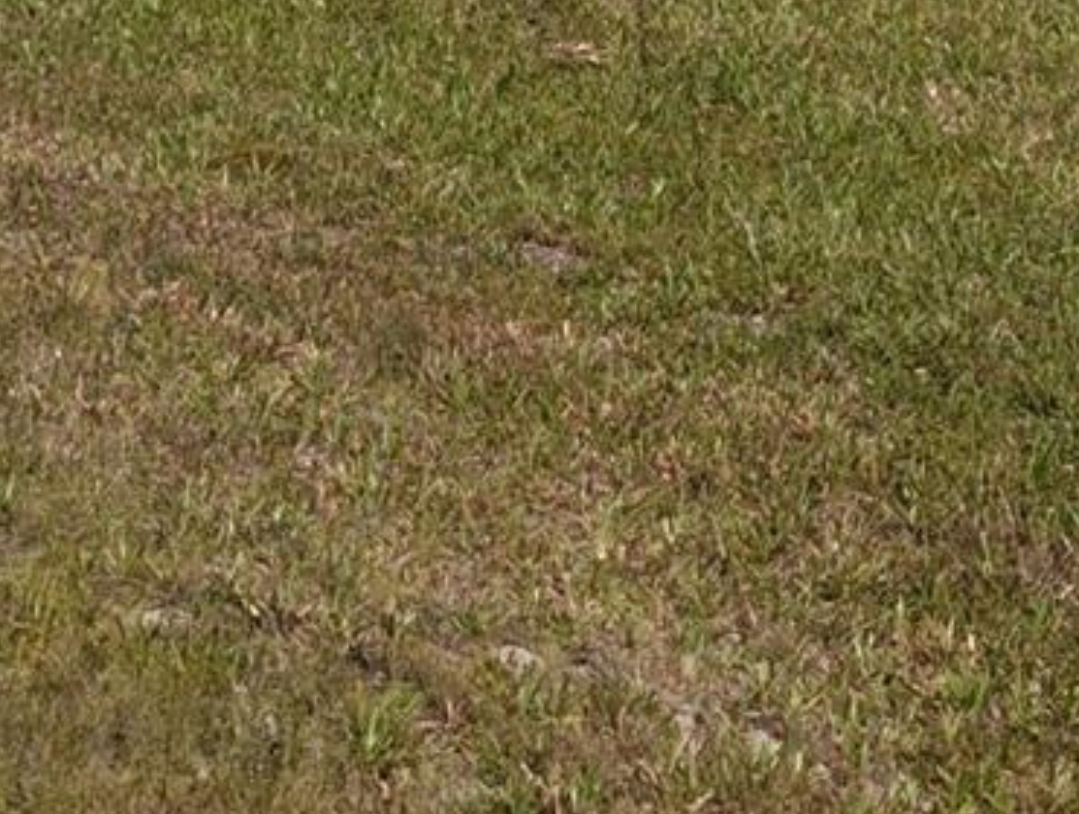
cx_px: 590
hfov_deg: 19.0
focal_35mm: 103
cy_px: -863
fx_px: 3218
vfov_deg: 12.5
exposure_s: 1/1232
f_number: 1.68
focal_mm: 6.9
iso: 17
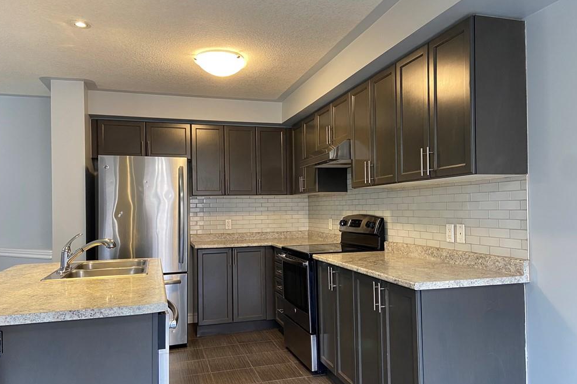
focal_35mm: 28
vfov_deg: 46.3
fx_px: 449
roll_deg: +0.5
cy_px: 210
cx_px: 291
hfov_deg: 65.5
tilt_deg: -0.5
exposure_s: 1/60
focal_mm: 4.25
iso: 160
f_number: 1.8
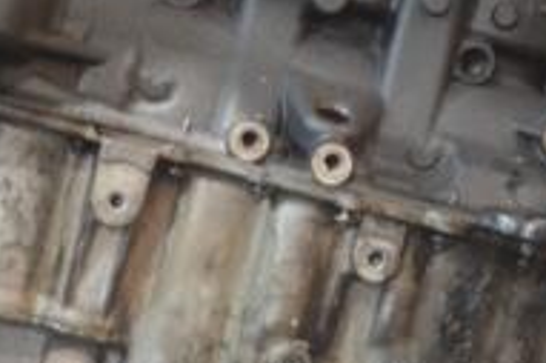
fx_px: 2712
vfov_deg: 7.6
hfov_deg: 11.5
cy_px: -51
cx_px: 300
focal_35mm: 179
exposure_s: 1/30
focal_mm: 38
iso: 2200
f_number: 5
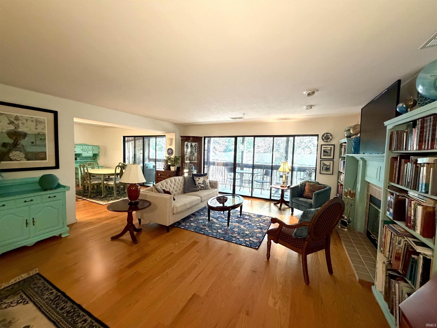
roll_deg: -2.0
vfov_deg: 85.7
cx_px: 218
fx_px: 177
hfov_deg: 102.1
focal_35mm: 14
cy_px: 164
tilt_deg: -4.3
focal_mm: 2.22
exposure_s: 1/60
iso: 1000
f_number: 2.2
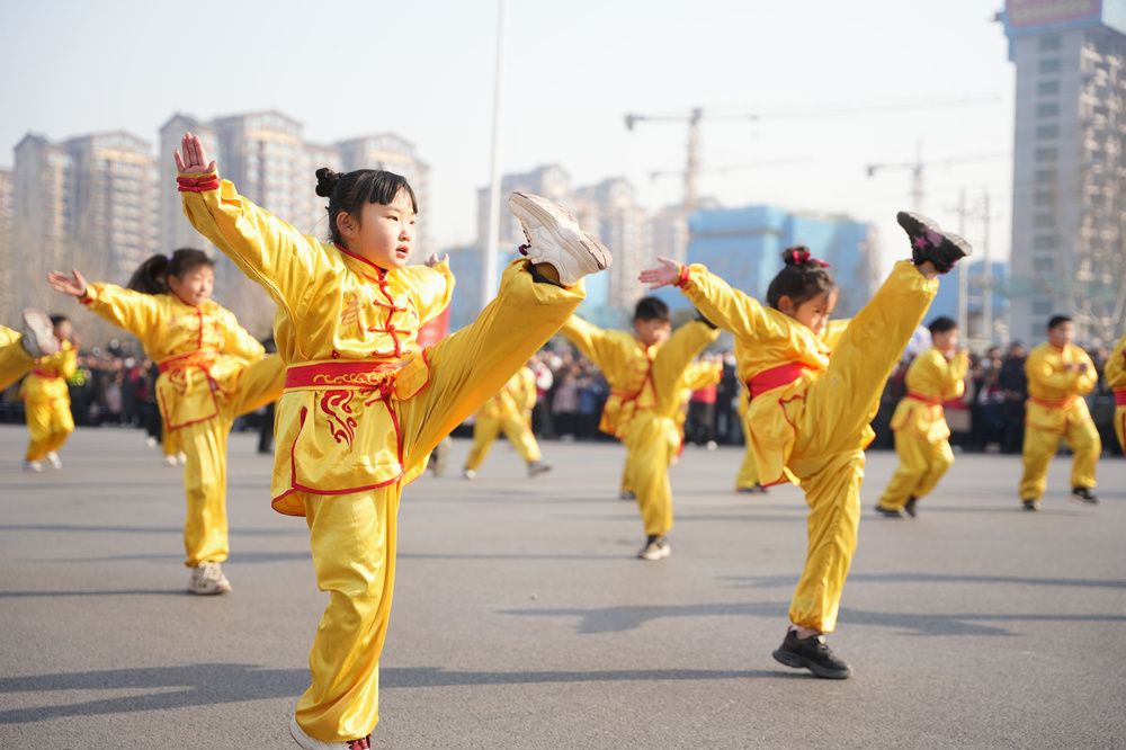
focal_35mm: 52
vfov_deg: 25.8
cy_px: 375
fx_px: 1635
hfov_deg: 38.0
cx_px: 563
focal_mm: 52.3
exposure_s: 1/1250
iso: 200
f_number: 2.8
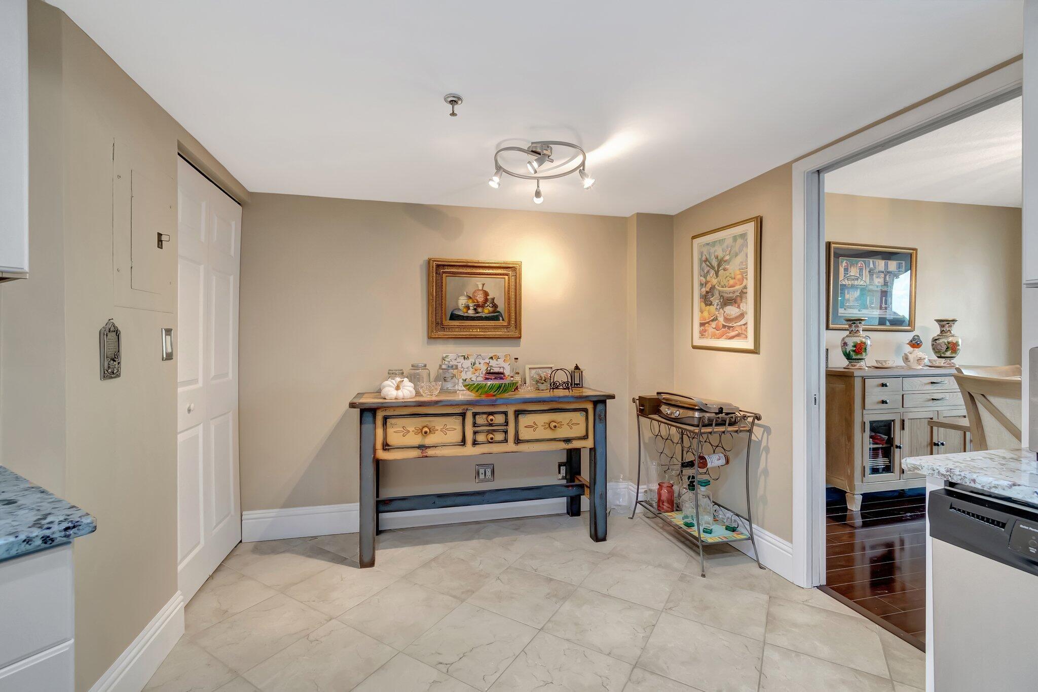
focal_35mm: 15
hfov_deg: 100.4
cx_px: 519
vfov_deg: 77.3
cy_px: 346
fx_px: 432
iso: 1000
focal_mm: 10
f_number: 8
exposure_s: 1/6
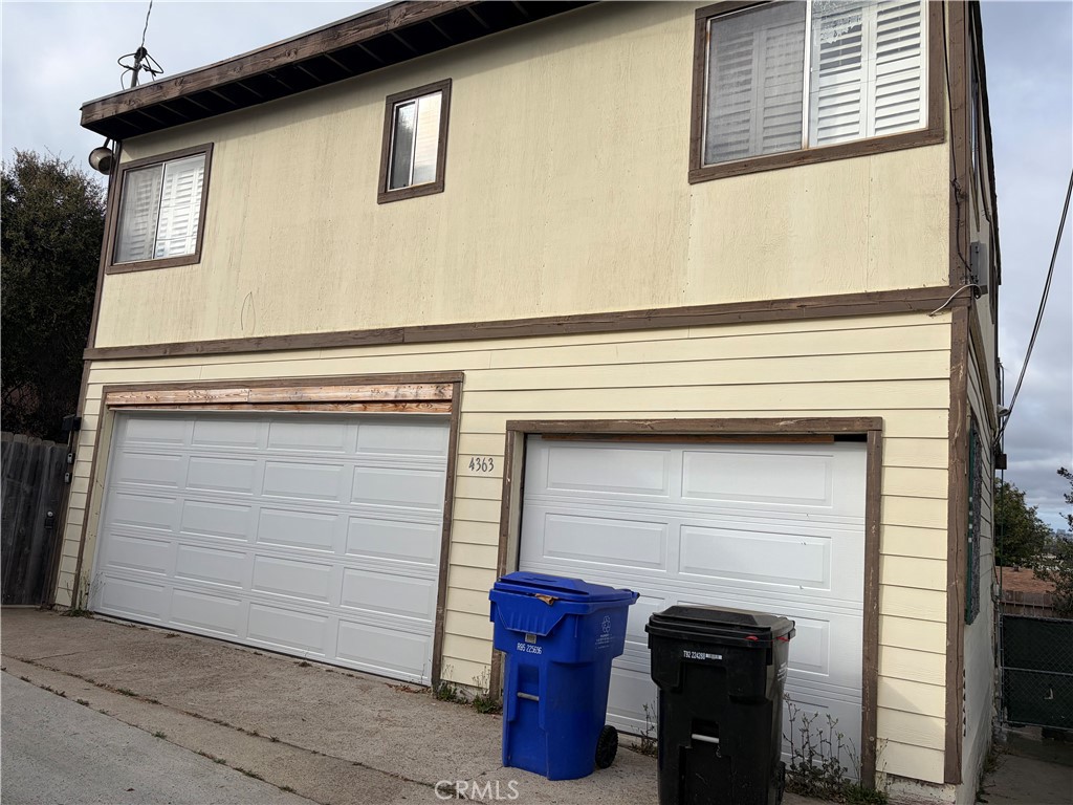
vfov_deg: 53.1
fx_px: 806
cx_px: 536
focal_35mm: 26
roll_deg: -4.3
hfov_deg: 67.3
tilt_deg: +9.7
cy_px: 402
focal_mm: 5.96
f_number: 1.6
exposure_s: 1/5348
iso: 64
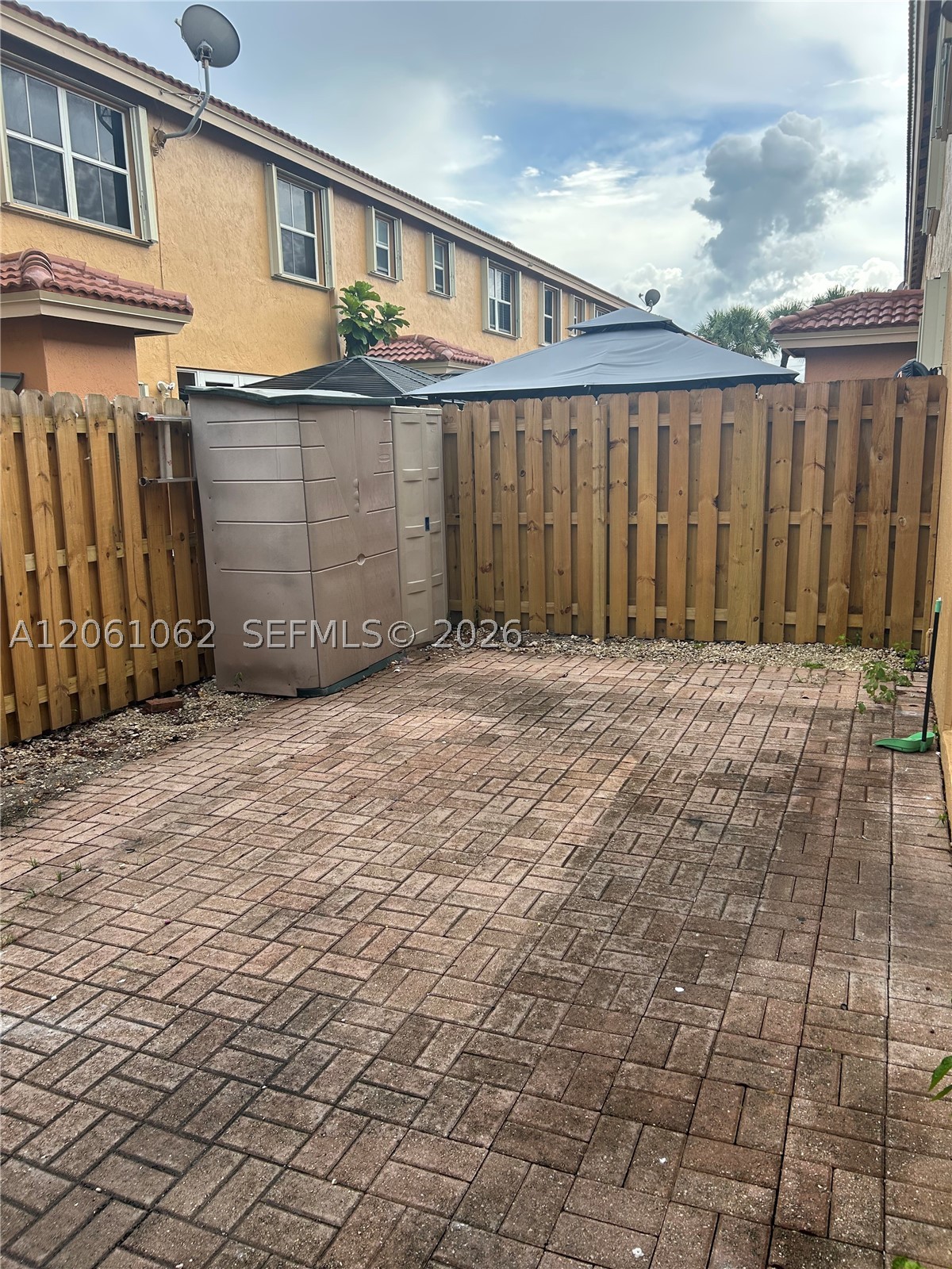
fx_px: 953
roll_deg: +0.9
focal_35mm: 26
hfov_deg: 53.1
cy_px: 634
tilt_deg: -11.0
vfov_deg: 67.3
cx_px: 476
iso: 50
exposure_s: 1/924
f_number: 1.5
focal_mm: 5.7
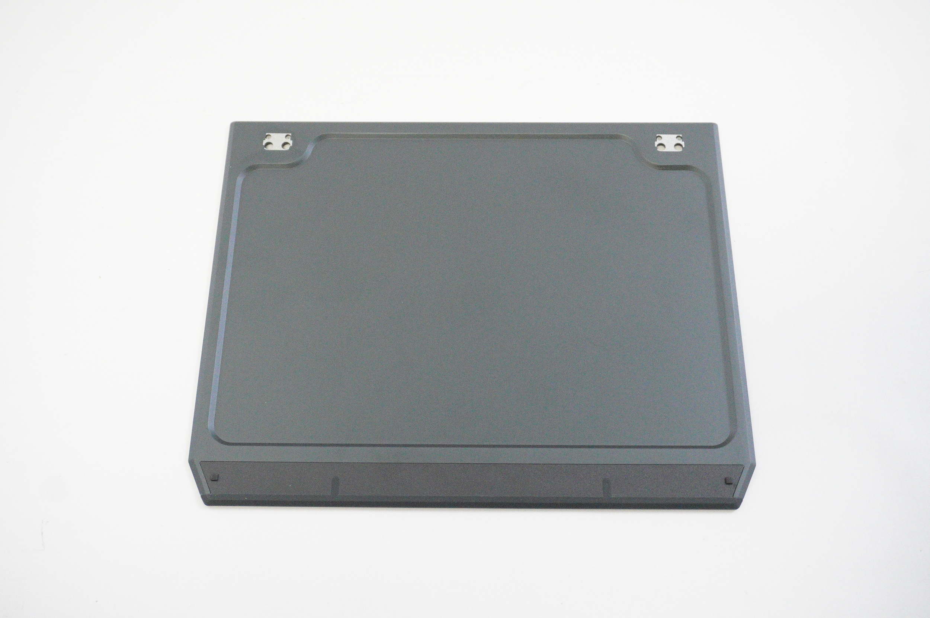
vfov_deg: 34.1
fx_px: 1007
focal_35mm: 39
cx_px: 465
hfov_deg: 49.6
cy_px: 309
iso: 8000
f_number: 5.6
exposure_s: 1/250
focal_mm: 26
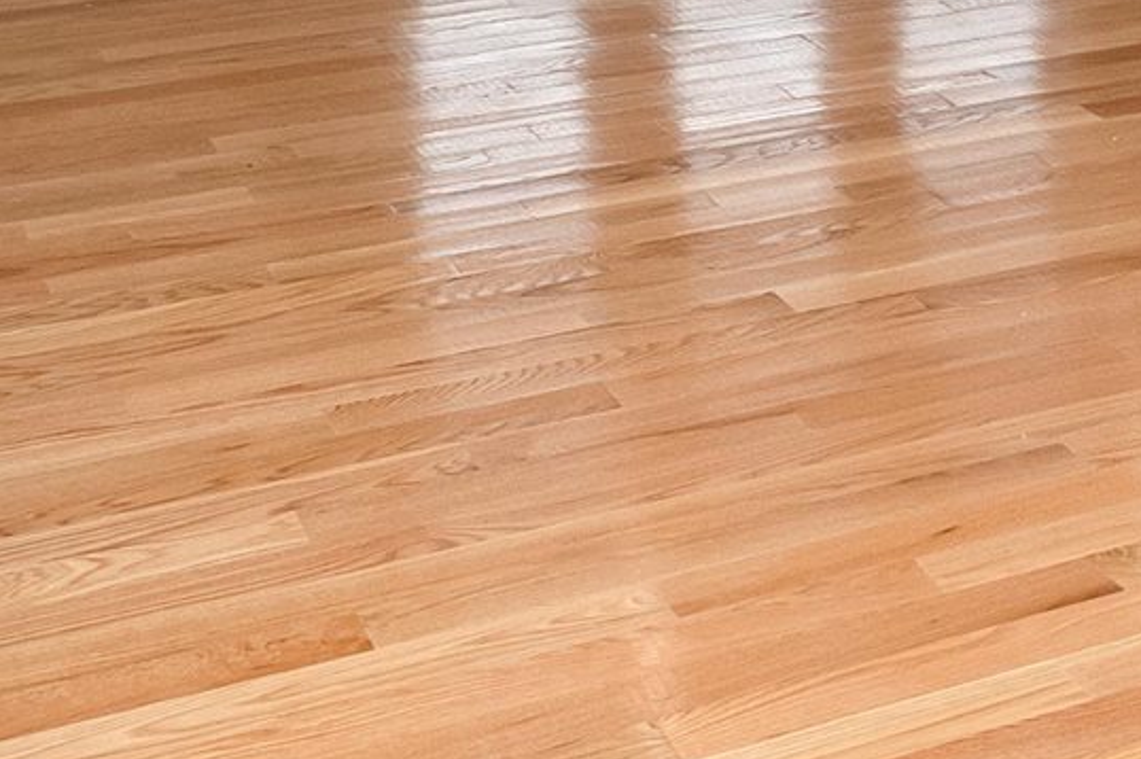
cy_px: -728
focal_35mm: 80
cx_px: 1523
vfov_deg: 14.4
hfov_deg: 22.4
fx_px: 2534
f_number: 8
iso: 400
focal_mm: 14
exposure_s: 1/25
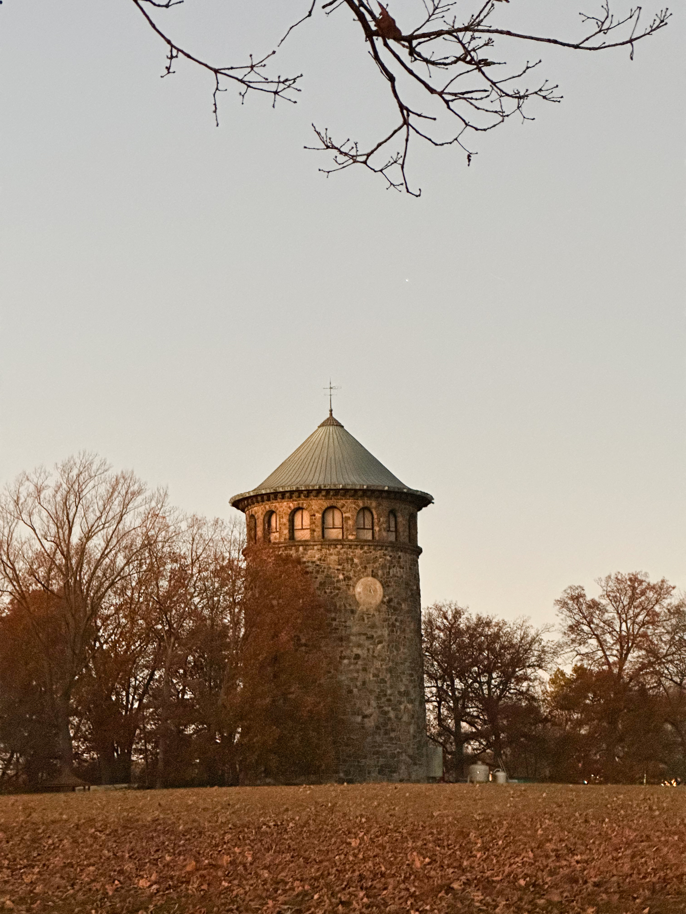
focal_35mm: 77
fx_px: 2035
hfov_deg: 19.1
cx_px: 343
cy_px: 457
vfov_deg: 25.3
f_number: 2.8
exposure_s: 1/25
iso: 2000
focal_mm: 9
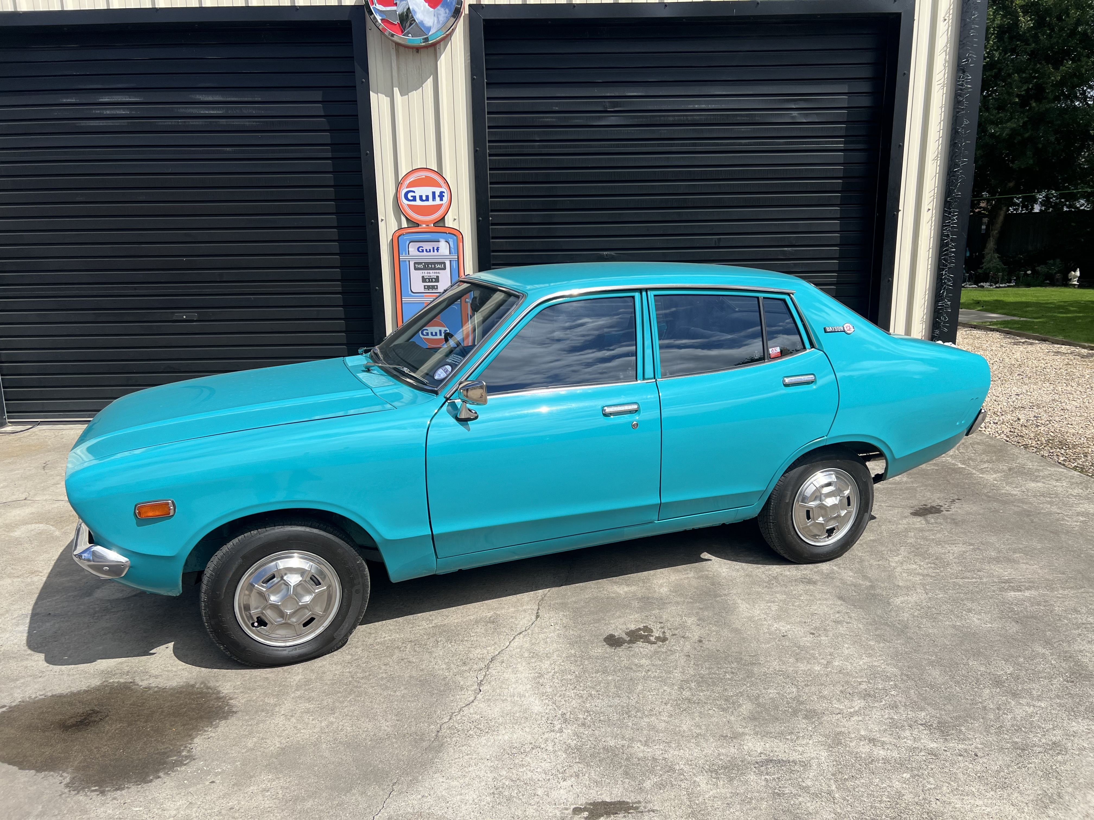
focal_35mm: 26
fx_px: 822
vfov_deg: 53.1
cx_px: 547
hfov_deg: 67.3
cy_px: 410
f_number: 1.5
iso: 50
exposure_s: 1/5587
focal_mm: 5.7
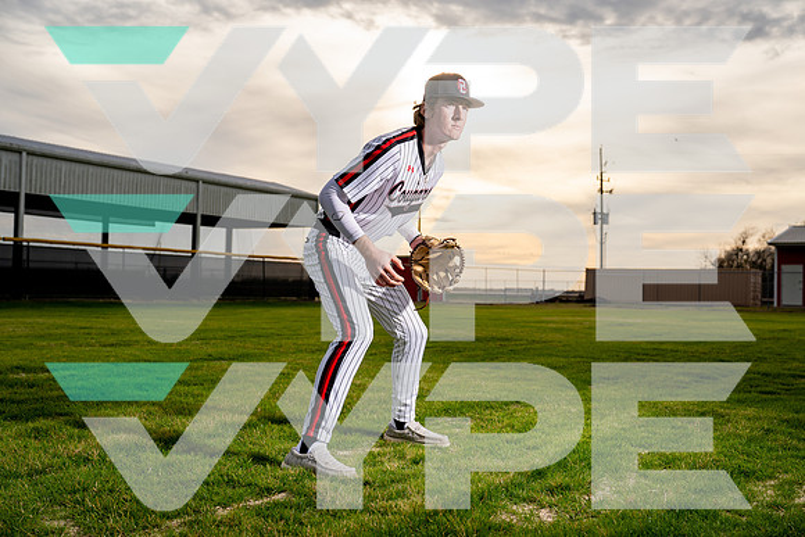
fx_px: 828
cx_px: 402
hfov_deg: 51.9
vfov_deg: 36.0
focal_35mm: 37
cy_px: 268
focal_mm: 37
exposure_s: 1/1000
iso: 100
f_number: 4
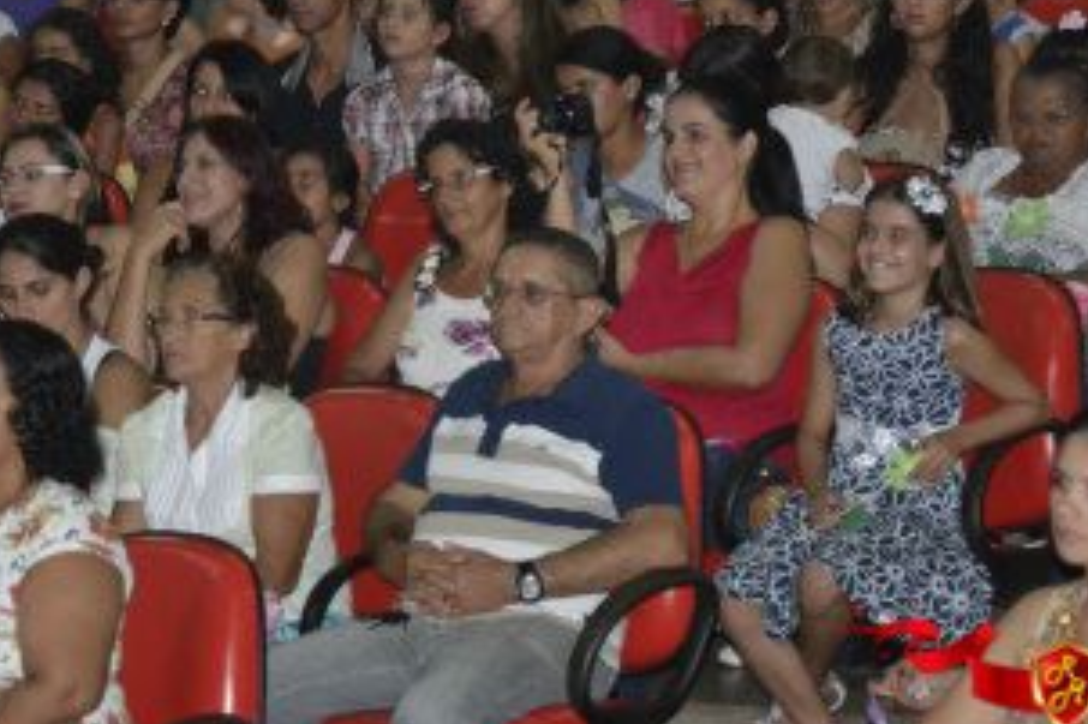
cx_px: 450
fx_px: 6368
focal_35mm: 211
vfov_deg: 6.5
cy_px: 261
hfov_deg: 9.8
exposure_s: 1/60
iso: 3200
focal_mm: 85
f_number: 5.6
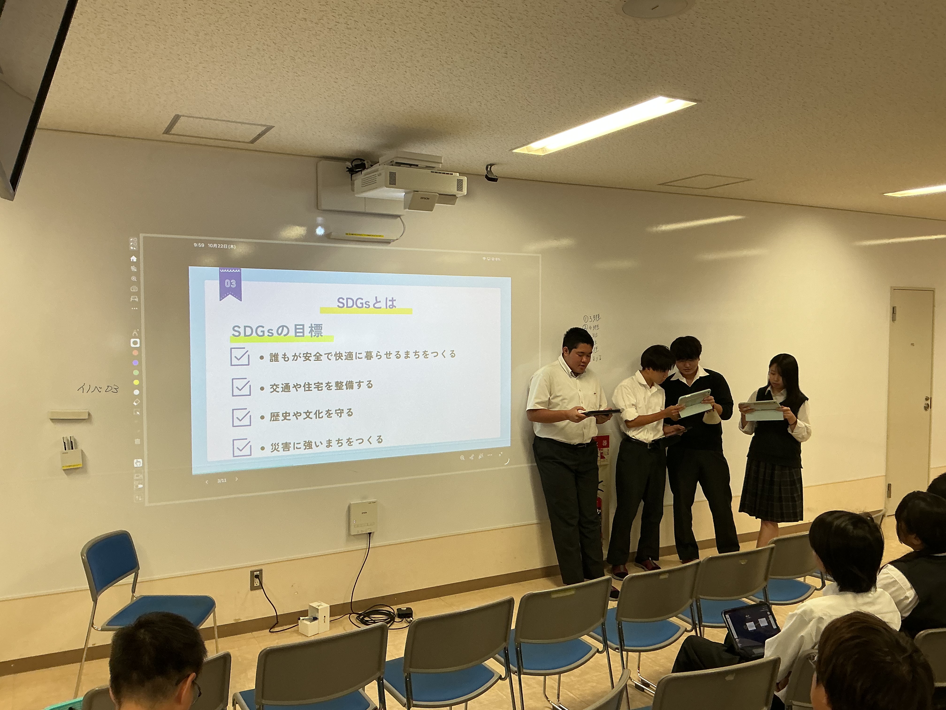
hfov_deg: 61.7
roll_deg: +1.6
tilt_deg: -2.8
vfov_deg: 48.2
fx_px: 793
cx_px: 473
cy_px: 355
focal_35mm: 29
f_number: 1.8
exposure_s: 1/120
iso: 64
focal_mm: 3
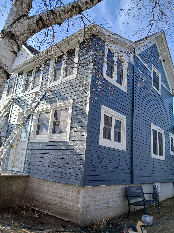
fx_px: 174
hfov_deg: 53.1
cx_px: 87
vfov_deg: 67.3
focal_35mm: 26
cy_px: 116
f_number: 1.8
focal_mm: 3.98
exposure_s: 1/277
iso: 20
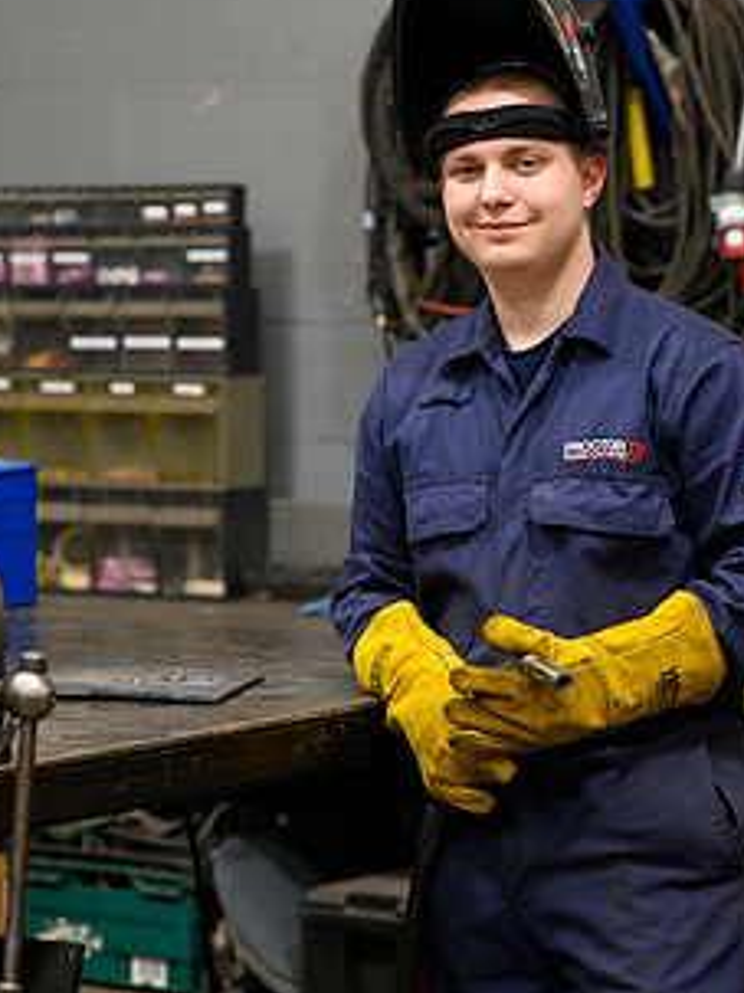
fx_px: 3843
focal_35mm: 134
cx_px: 415
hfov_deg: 11.1
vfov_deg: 14.7
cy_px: 475
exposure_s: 1/200
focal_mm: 94
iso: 2000
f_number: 3.5
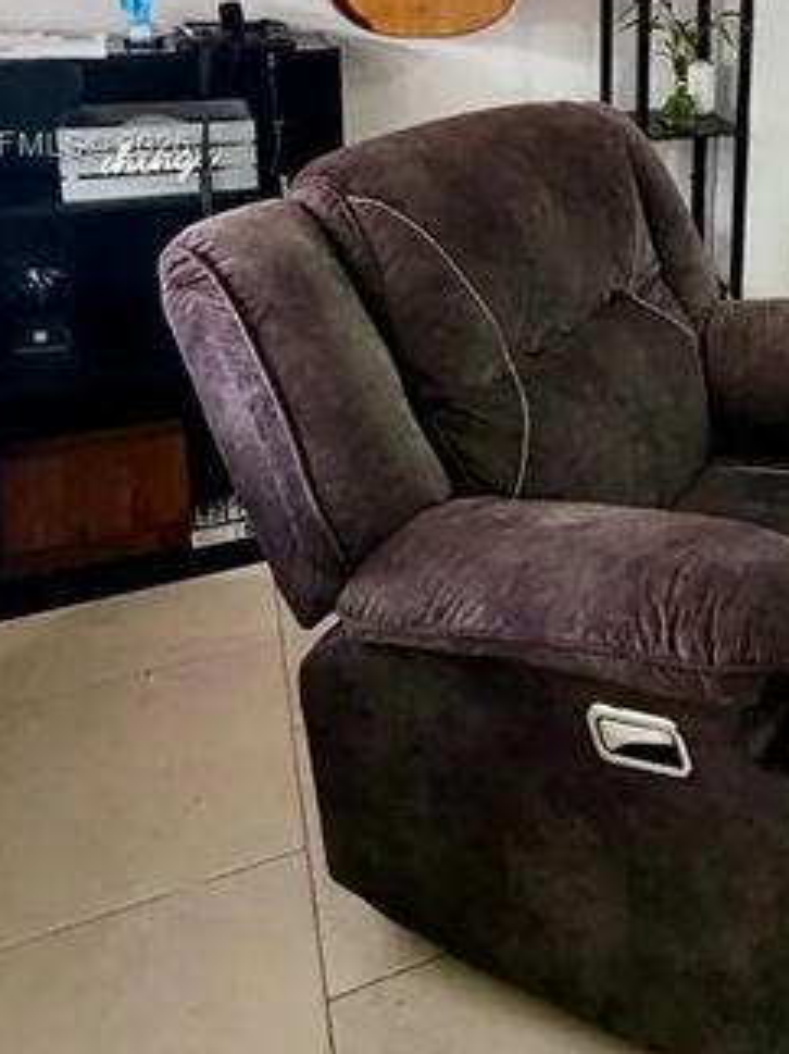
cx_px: 805
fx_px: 1125
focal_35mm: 37
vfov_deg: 46.3
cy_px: 148
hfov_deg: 34.8
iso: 200
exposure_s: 1/60
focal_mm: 2.22
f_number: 2.2
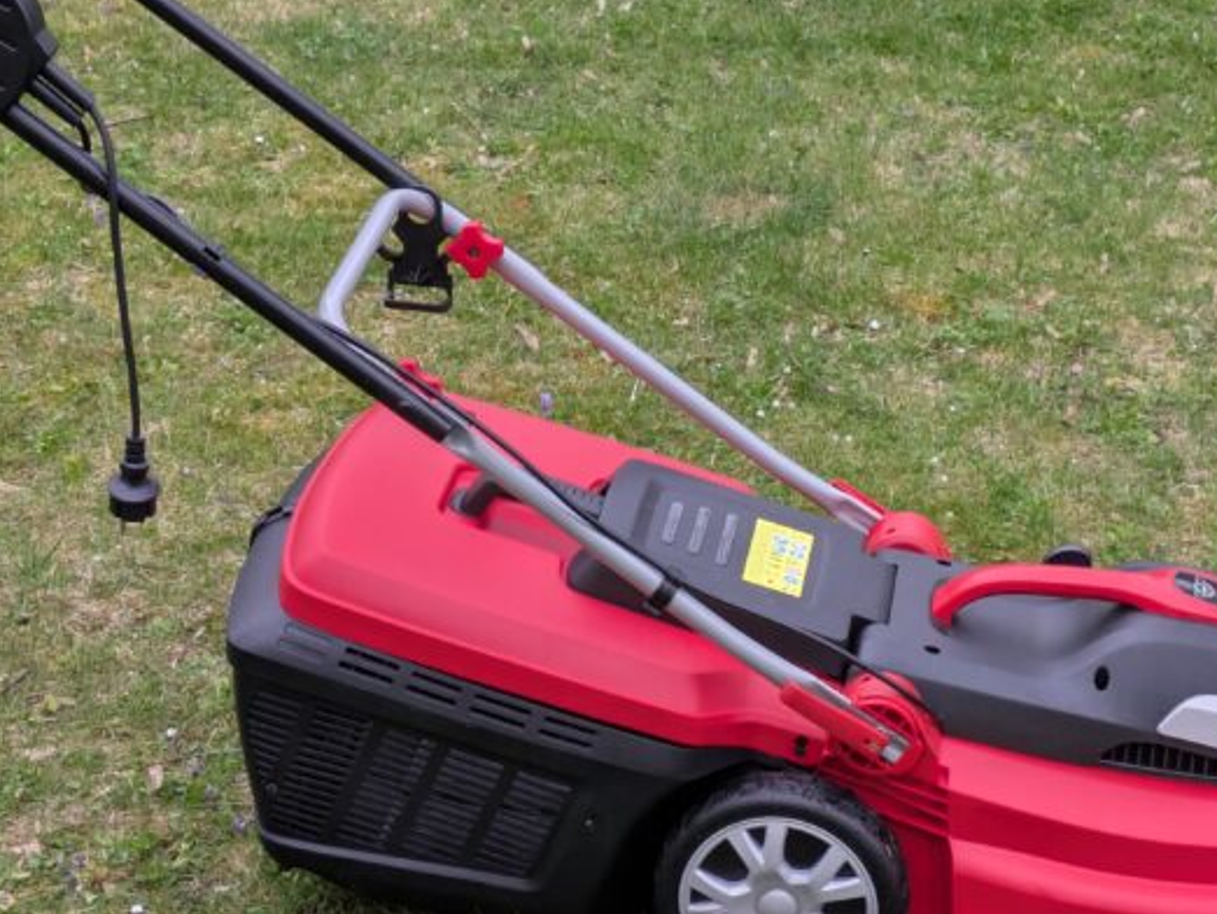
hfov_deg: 19.6
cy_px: 433
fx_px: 3517
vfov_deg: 14.8
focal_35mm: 100
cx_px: 765
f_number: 1.89
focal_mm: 5.43
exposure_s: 1/100
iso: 68
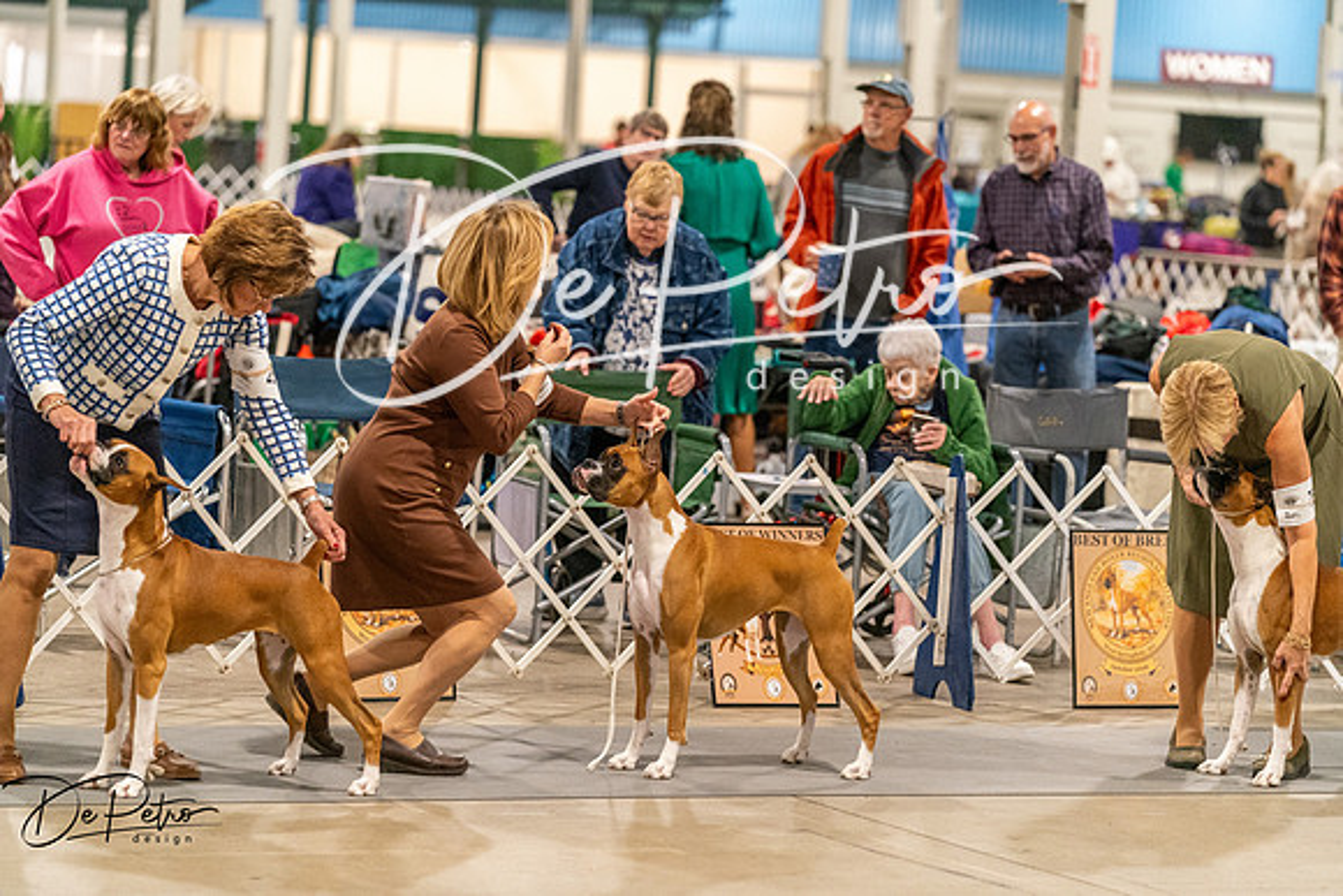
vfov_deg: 10.2
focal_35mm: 135
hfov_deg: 15.2
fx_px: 5037
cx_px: 672
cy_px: 448
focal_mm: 135
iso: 6400
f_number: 3.5
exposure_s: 1/250
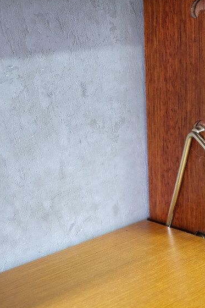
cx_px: 212
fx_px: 641
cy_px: 192
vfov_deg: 26.9
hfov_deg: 17.7
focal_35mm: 75
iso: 4000
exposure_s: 1/30
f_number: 4
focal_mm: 22.3
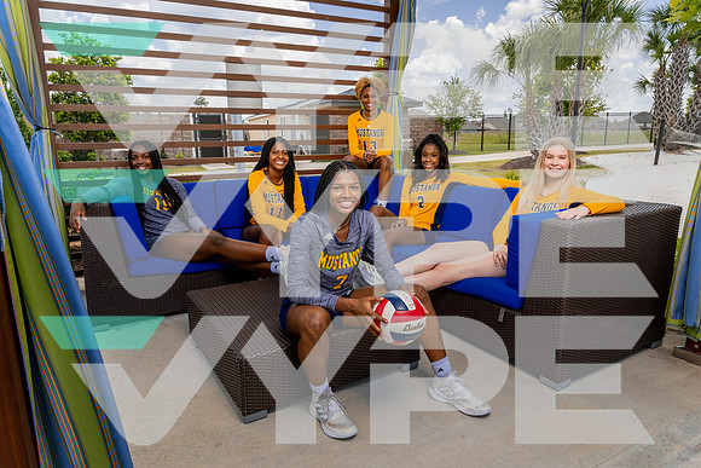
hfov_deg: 73.7
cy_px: 234
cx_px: 350
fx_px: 467
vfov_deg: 53.2
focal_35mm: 24
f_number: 10
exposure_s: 1/200
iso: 160
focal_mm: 24
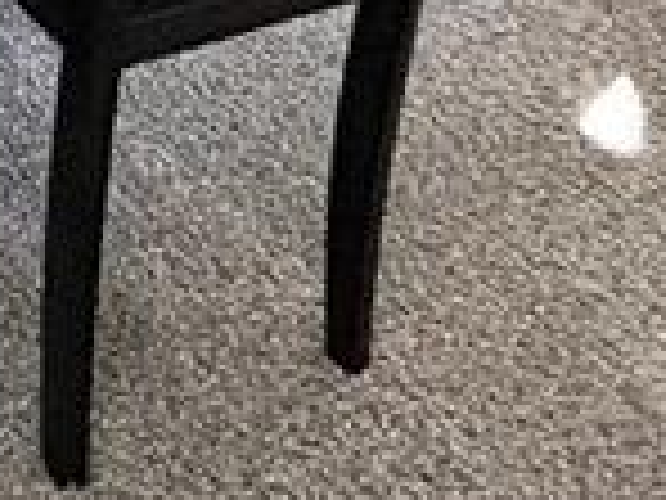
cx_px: -716
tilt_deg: -11.5
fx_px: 1866
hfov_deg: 15.5
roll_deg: -1.8
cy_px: -1090
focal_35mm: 97
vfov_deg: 10.1
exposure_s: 1/120
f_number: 2.2
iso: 250
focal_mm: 2.22
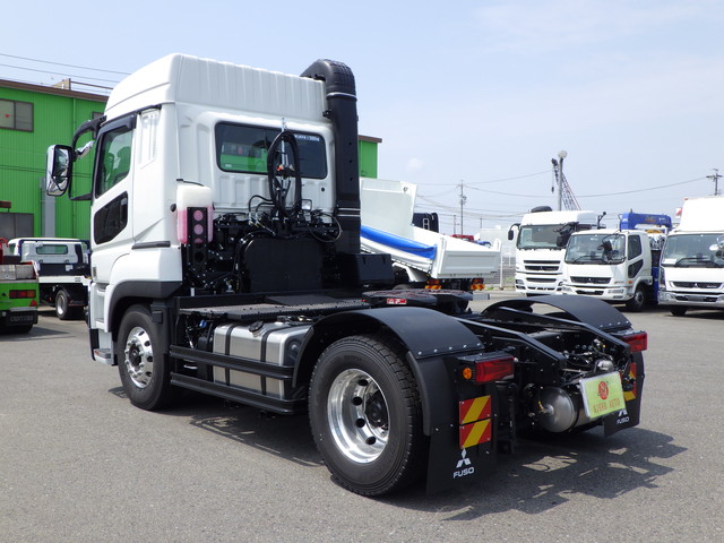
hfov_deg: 54.0
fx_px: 711
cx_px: 362
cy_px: 272
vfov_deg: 41.8
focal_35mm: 34
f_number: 4.6
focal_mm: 6.1
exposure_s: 1/640
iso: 125
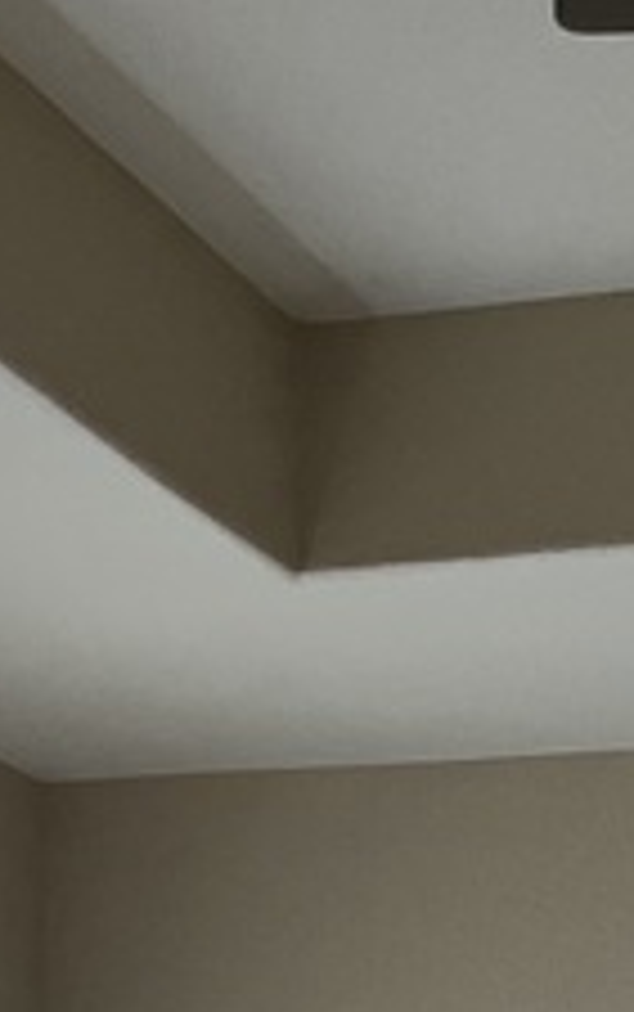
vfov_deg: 13.6
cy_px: 1984
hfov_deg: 9.8
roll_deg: -1.5
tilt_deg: -3.0
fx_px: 3642
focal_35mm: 132
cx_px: 809
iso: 400
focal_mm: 5.1
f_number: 1.6
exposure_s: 1/60
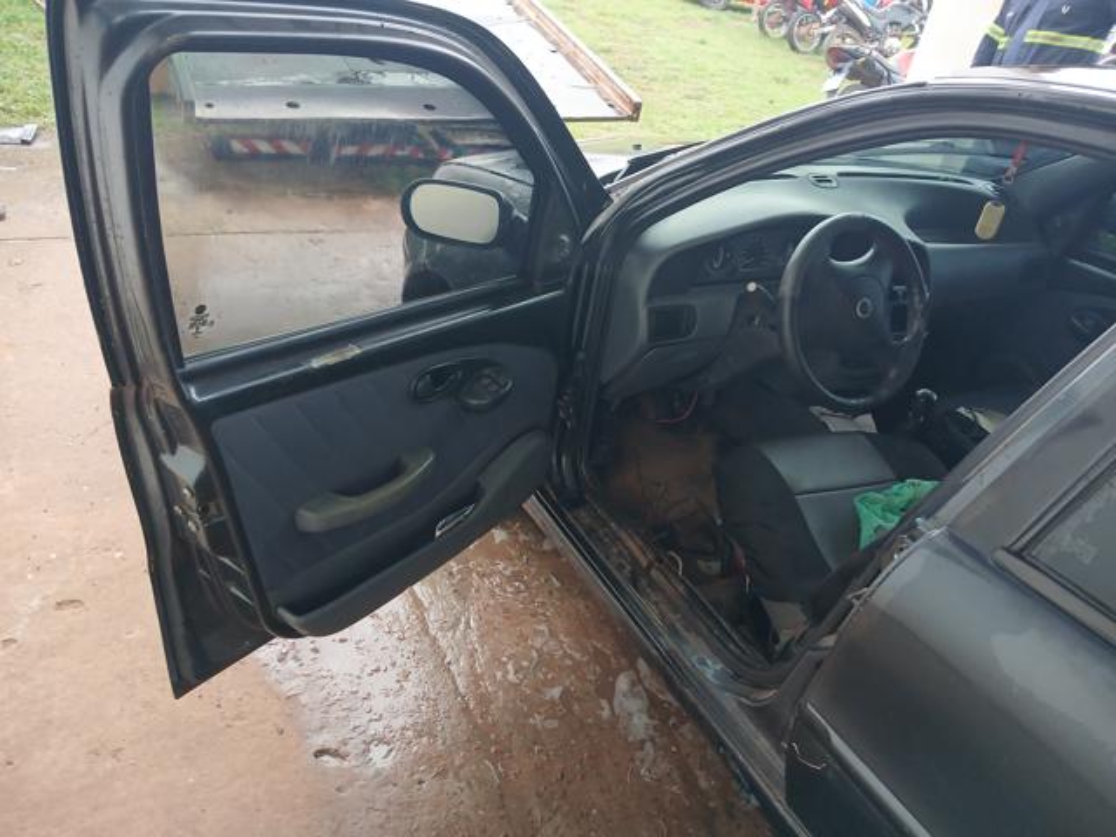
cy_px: 418
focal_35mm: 26
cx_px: 558
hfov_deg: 67.3
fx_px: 838
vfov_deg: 53.1
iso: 200
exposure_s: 1/50
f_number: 1.8
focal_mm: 3.98
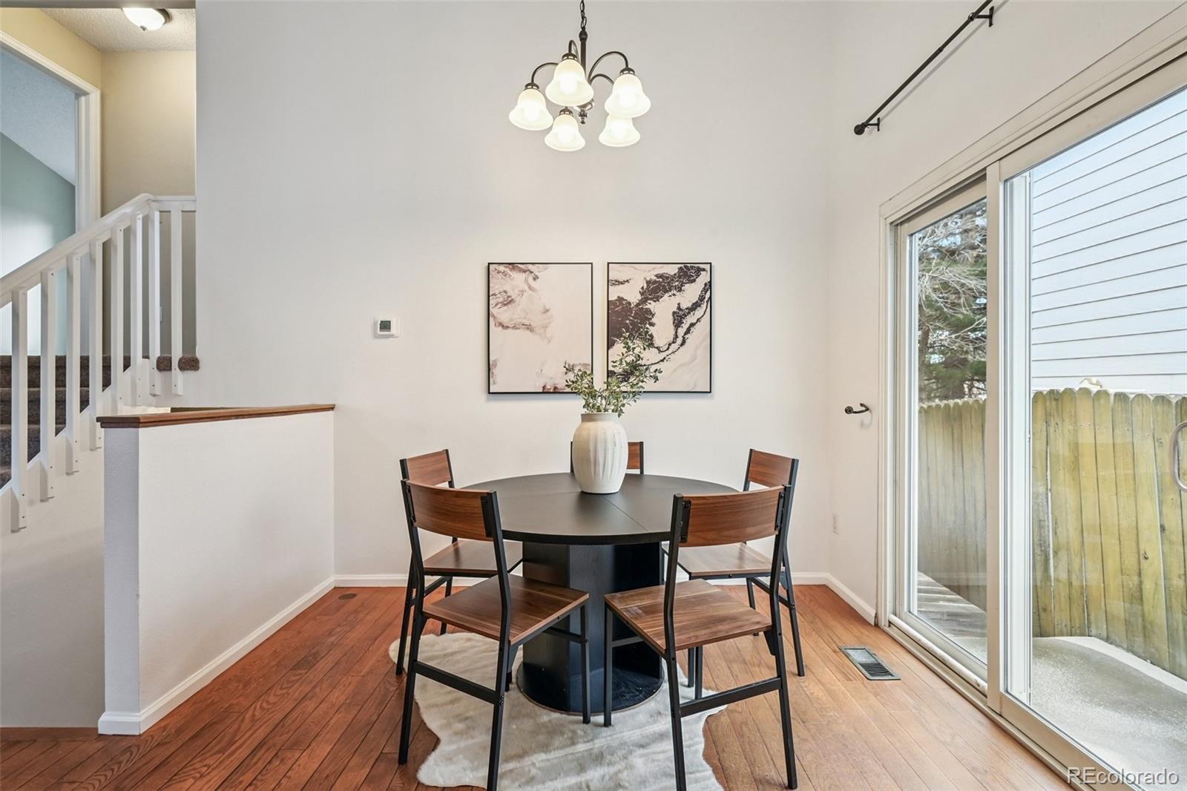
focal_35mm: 16
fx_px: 544
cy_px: 396
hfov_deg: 95.0
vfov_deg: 72.0
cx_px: 594
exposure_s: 1/8
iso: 400
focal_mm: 16.5
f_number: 10
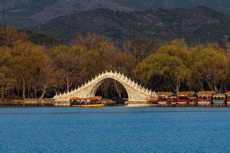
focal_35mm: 330
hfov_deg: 6.2
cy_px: 76
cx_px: 115
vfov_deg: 4.2
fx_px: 2107
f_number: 8
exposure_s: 1/800
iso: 400
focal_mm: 220
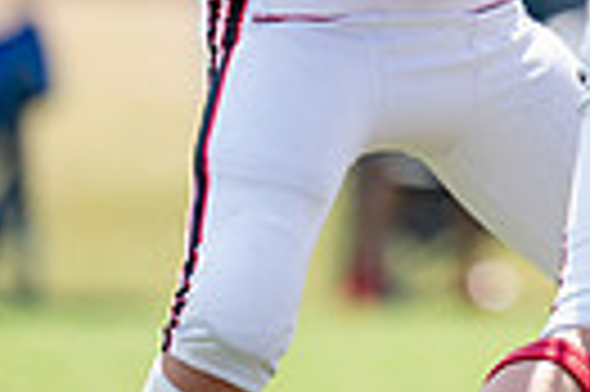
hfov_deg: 2.1
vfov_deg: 1.4
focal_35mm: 983
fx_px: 16090
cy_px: -135
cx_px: 782
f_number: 2.8
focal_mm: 180
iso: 200
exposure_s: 1/1250
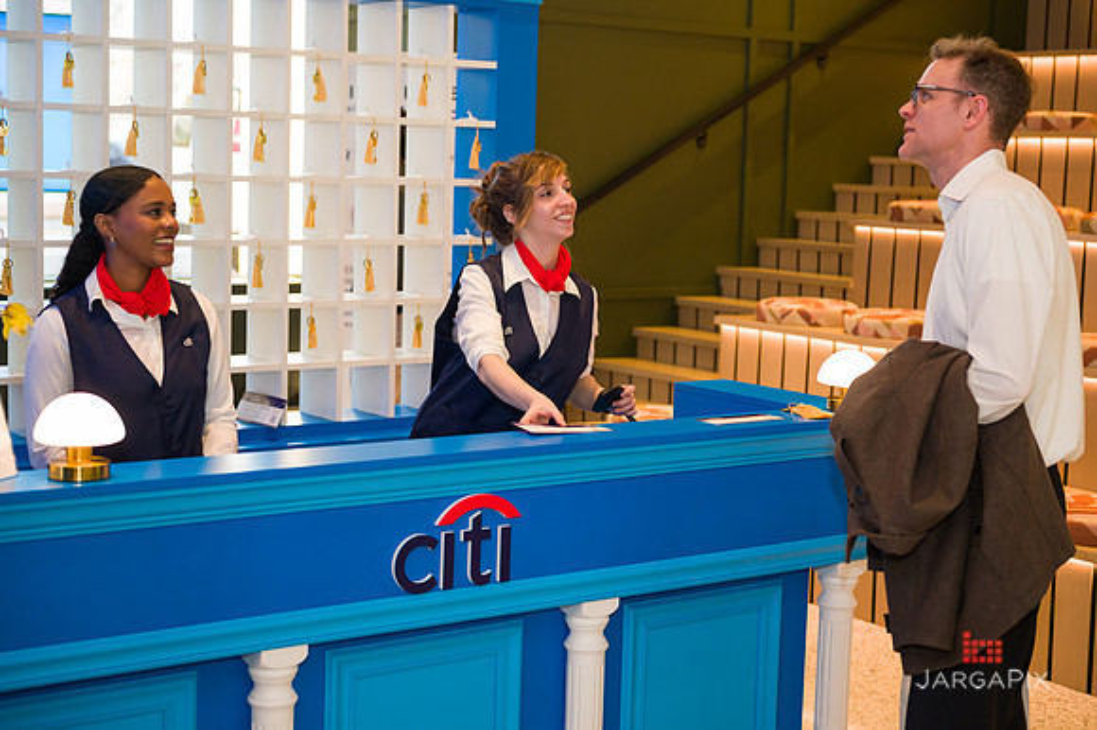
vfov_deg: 24.2
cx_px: 548
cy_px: 365
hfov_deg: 35.7
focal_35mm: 56
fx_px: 1705
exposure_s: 1/200
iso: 1600
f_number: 4
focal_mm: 56
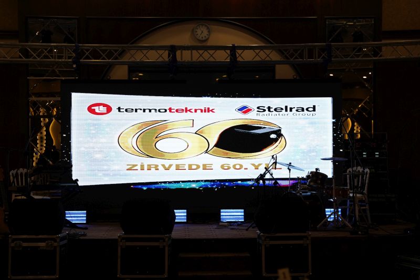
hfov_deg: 28.8
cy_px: 140
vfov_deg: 19.4
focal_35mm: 70
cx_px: 210
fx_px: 816
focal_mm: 70
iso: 2000
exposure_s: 1/1000
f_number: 2.8
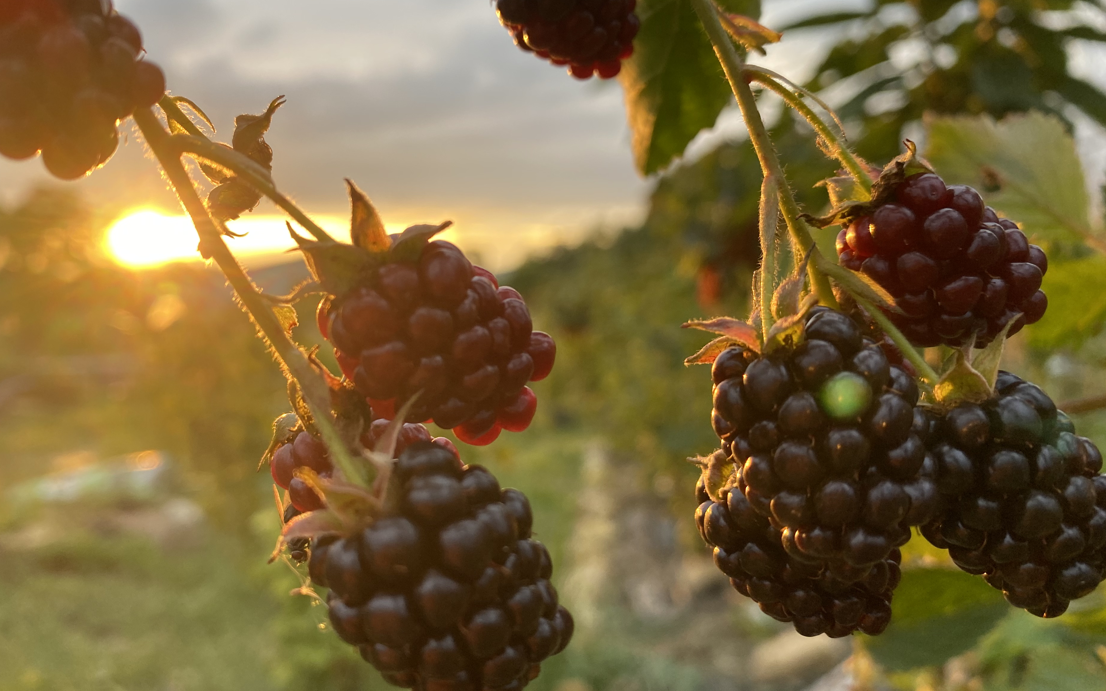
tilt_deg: -2.2
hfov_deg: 62.8
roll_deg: -0.7
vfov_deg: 41.8
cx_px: 512
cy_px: 313
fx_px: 904
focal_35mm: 30
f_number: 1.8
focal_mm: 4.25
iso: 64
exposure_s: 1/121
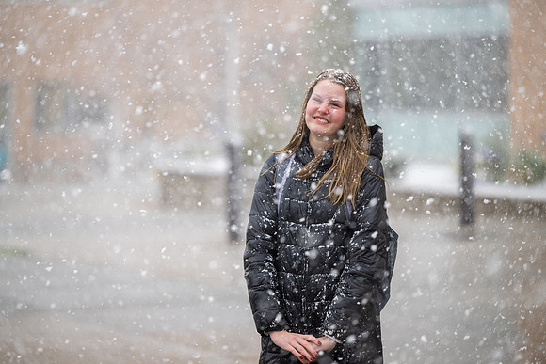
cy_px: 182
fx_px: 2200
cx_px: 273
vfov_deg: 9.5
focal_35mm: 145
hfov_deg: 14.2
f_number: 2.8
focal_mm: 145
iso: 800
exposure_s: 1/800
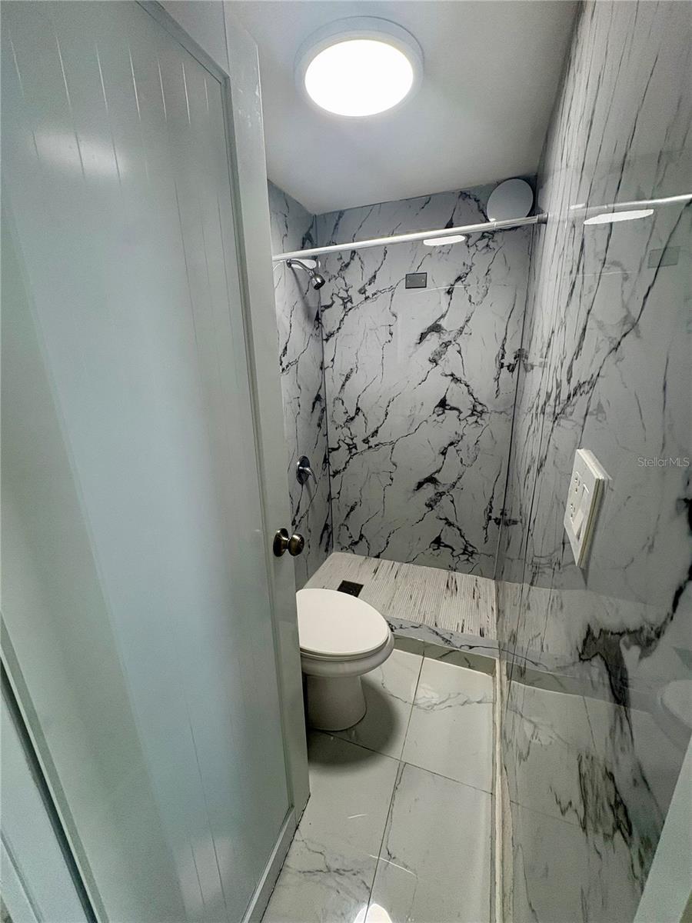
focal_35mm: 14
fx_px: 373
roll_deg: +0.4
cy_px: 462
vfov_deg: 102.1
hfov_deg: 85.7
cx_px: 346
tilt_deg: -16.1
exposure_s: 1/99
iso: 160
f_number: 2.2
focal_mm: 2.22
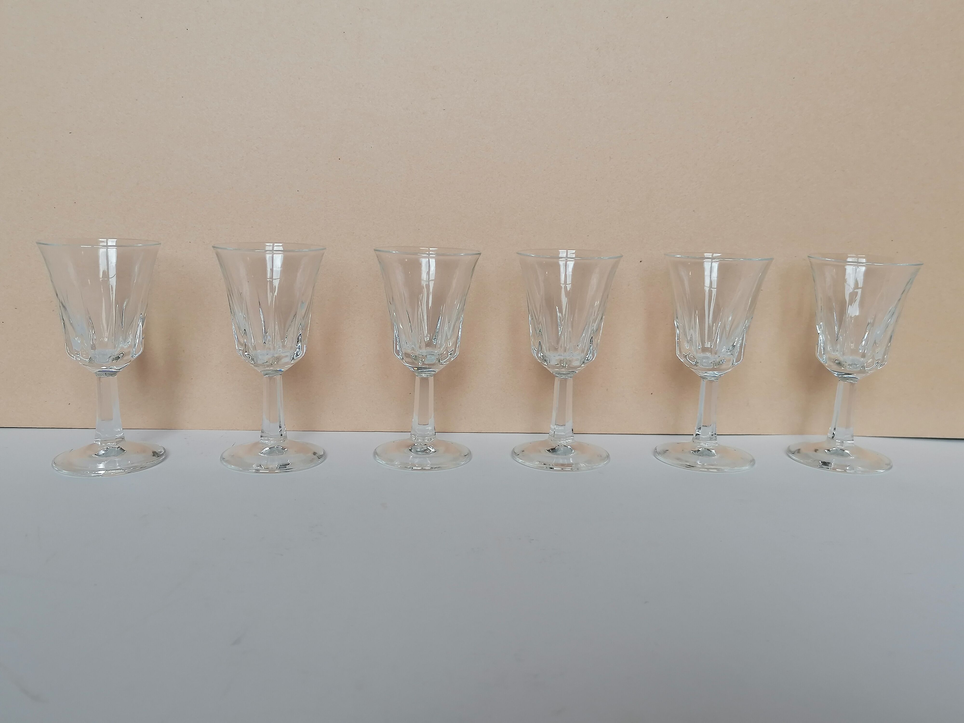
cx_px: 482
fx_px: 863
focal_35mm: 31
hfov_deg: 58.4
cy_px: 362
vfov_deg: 45.4
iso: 50
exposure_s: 1/128
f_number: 1.8
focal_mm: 4.75
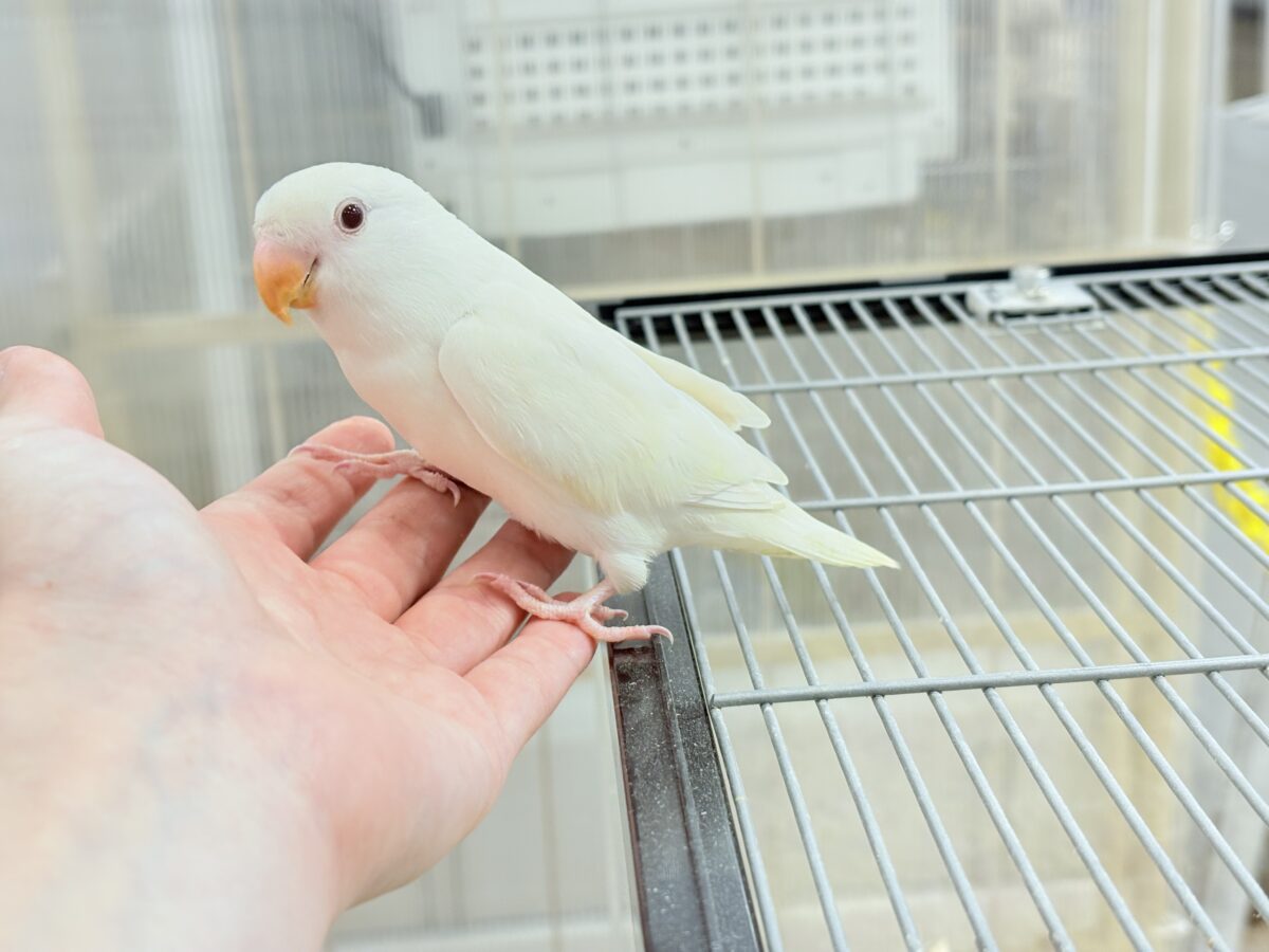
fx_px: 1906
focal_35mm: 52
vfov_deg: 28.0
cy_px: 476
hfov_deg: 36.8
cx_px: 634
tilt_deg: -16.7
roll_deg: +3.7
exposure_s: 1/100
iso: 64
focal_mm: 5.96
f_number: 1.6
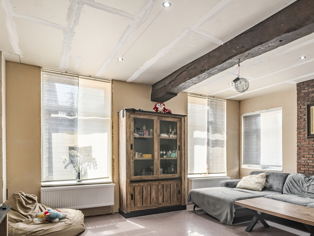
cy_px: 162
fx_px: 236
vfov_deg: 51.8
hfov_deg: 66.8
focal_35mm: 26
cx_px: 185
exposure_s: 1/320
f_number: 11
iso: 800
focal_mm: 17
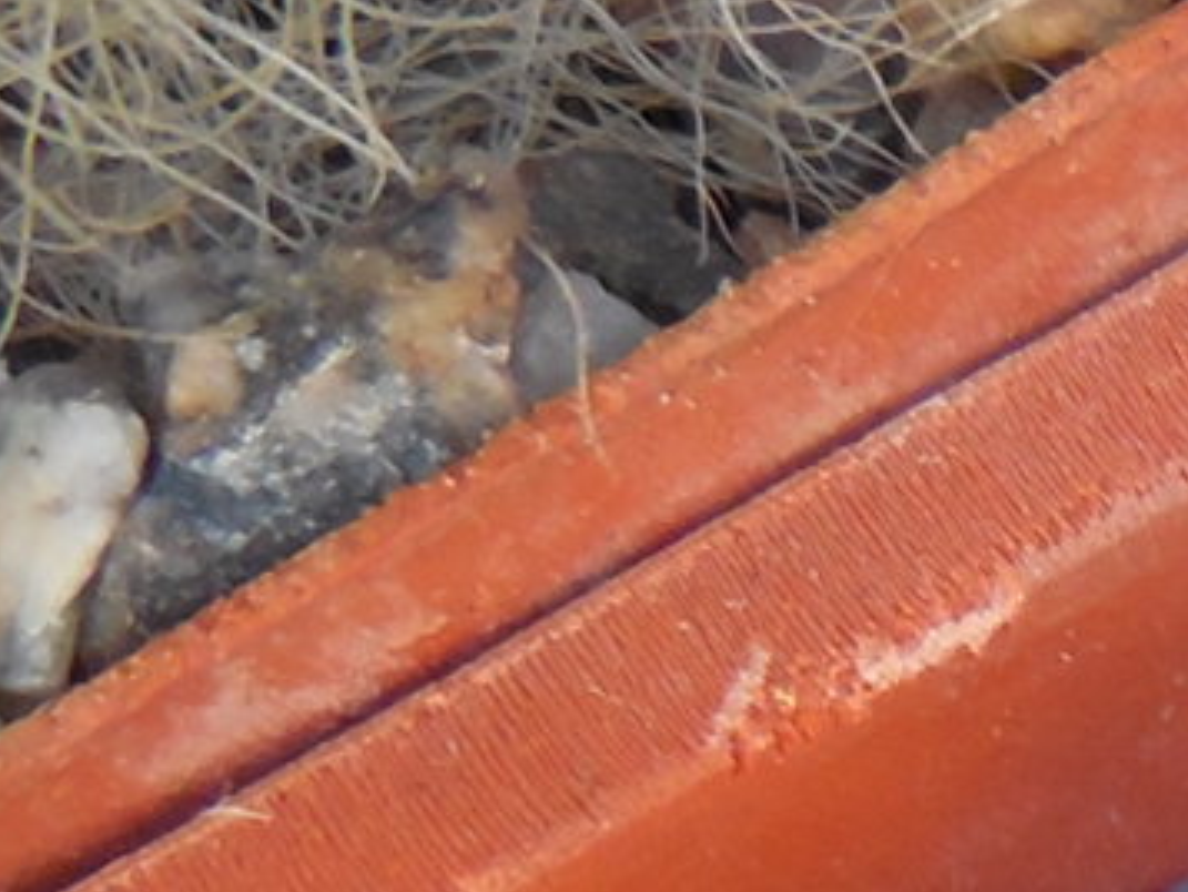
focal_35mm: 139
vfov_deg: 9.9
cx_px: 2469
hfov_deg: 12.3
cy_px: 1797
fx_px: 4772
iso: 320
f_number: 3.6
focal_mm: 5.6
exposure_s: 1/30
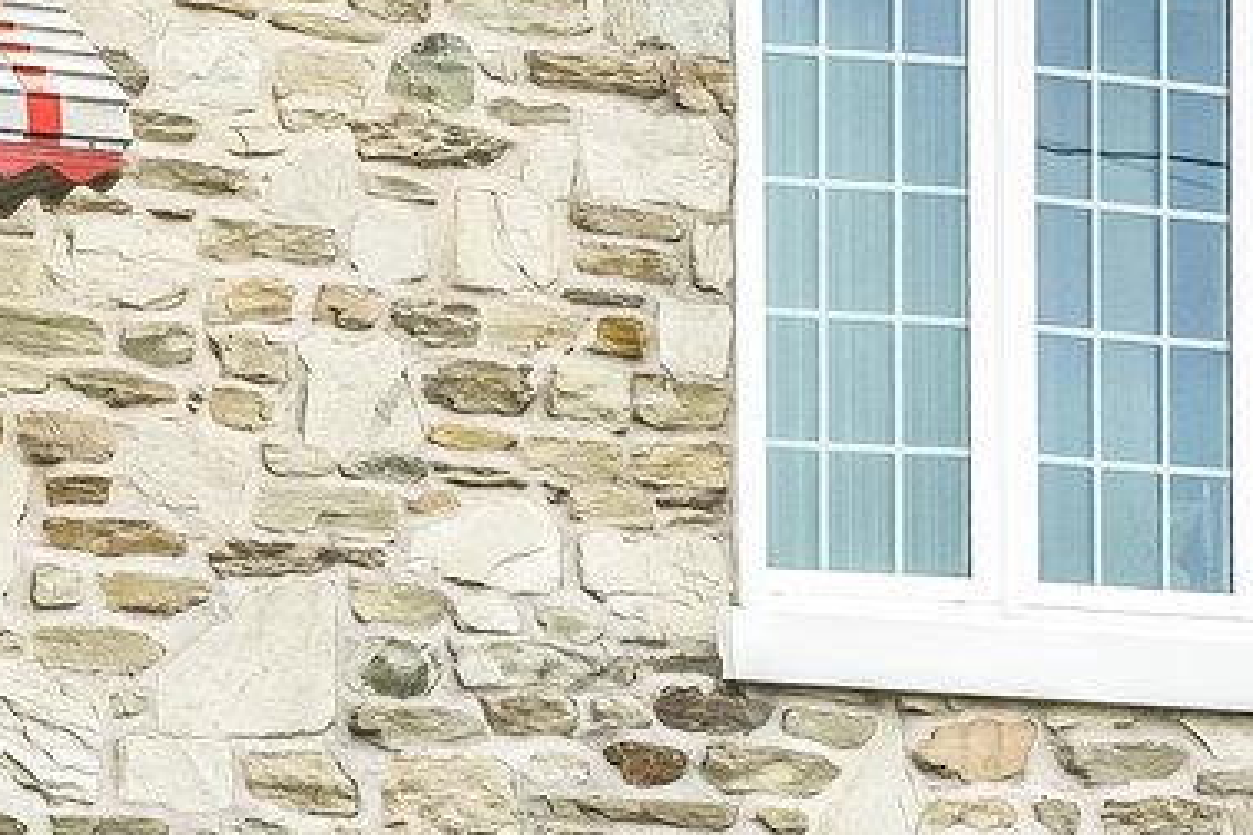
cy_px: 260
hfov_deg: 10.7
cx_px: -1077
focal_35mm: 179
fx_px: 6230
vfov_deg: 7.7
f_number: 11
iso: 640
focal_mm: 33
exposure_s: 1/125
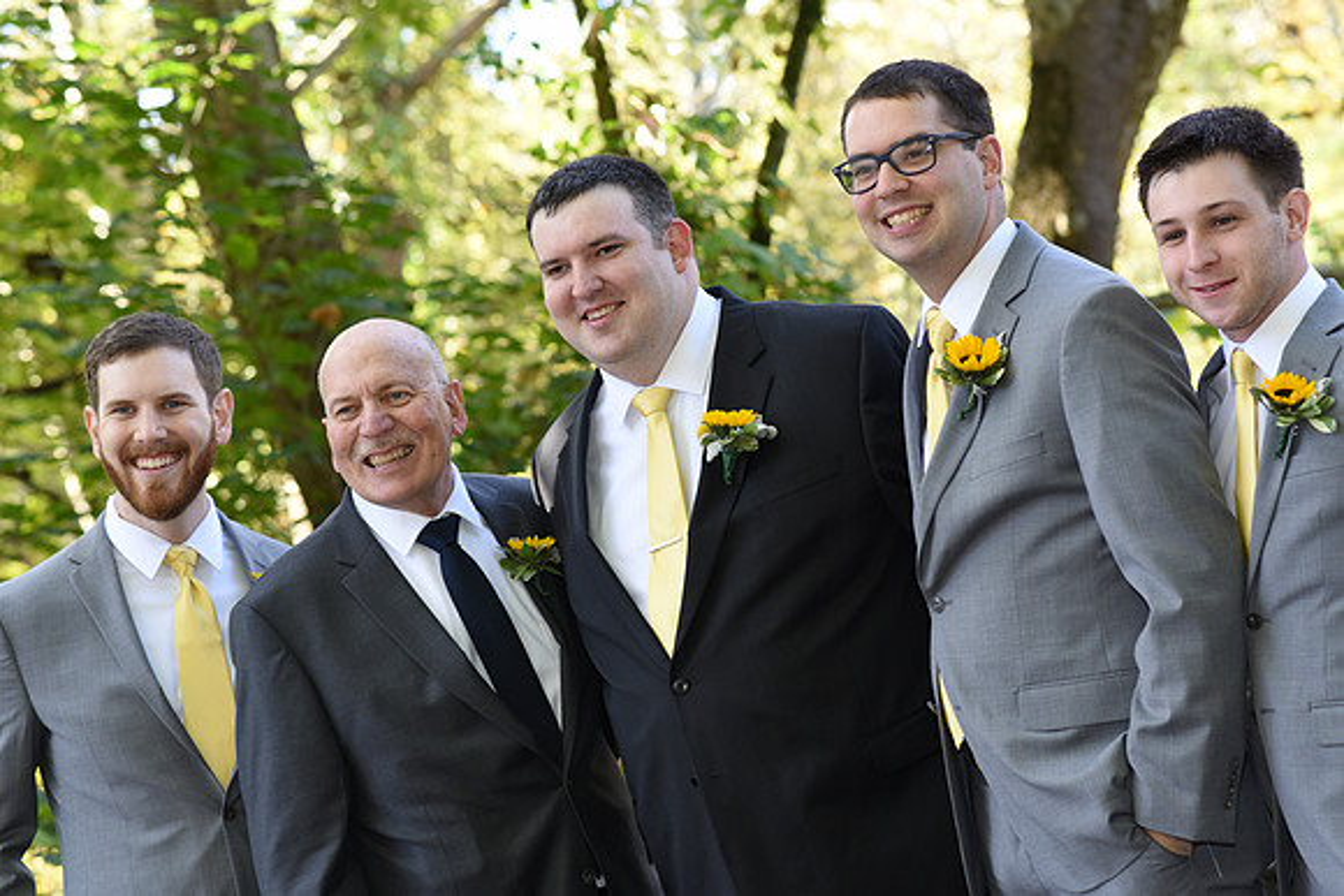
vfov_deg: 16.1
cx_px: 672
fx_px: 3174
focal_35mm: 85
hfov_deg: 23.9
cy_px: 448
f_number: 4.5
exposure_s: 1/200
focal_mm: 85
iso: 500
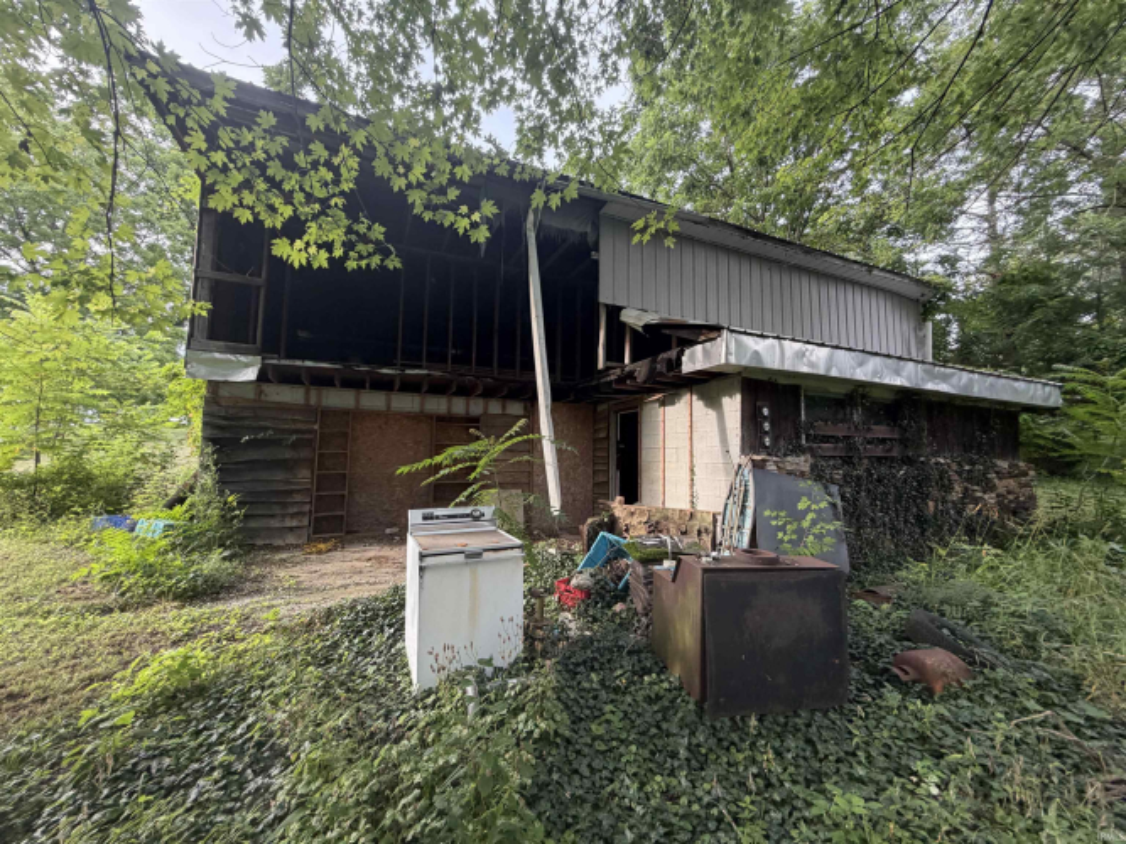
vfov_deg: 85.7
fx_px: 455
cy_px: 422
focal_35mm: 14
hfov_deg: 102.1
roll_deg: -1.5
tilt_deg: +4.0
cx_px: 563
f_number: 2.2
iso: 160
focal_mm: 2.22
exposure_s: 1/121
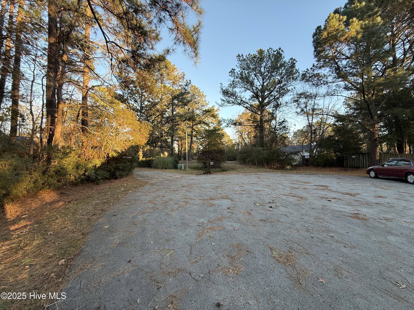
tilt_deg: +0.5
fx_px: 167
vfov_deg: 85.7
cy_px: 155
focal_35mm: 14
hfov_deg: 102.1
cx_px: 207
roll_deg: +0.7
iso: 64
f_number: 2.2
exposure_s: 1/138
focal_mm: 2.22
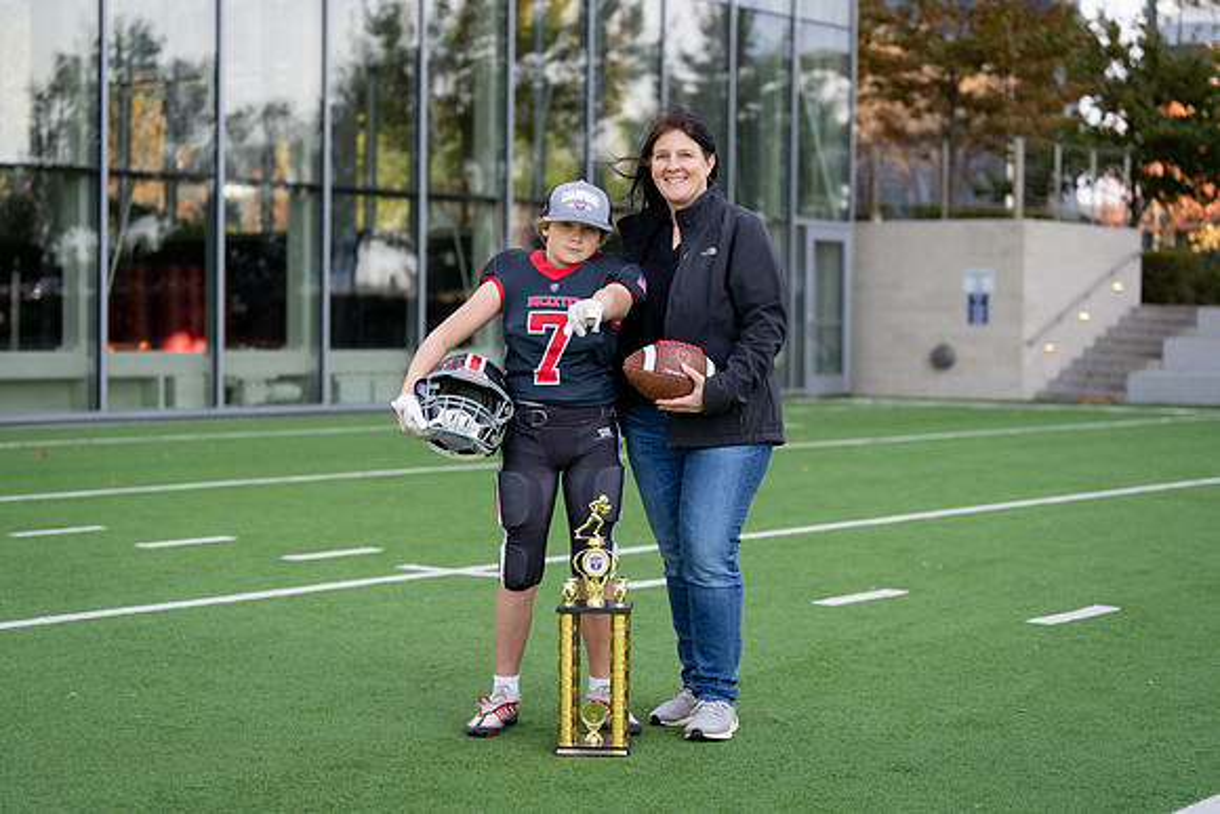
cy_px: 407
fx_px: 2426
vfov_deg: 19.0
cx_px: 610
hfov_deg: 28.2
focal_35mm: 72
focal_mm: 70
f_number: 2.8
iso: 100
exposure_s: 1/400
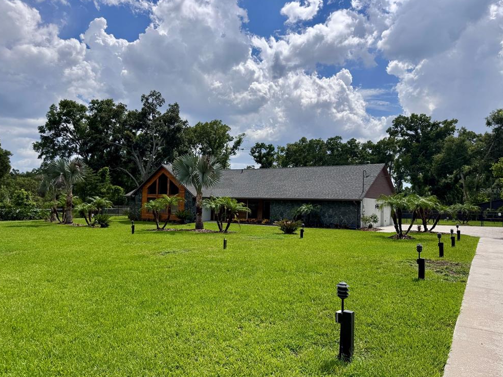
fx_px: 363
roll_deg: -1.4
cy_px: 190
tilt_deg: +0.9
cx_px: 249
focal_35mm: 25
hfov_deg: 69.4
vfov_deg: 54.9
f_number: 1.78
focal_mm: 6.76
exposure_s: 1/10417
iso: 80
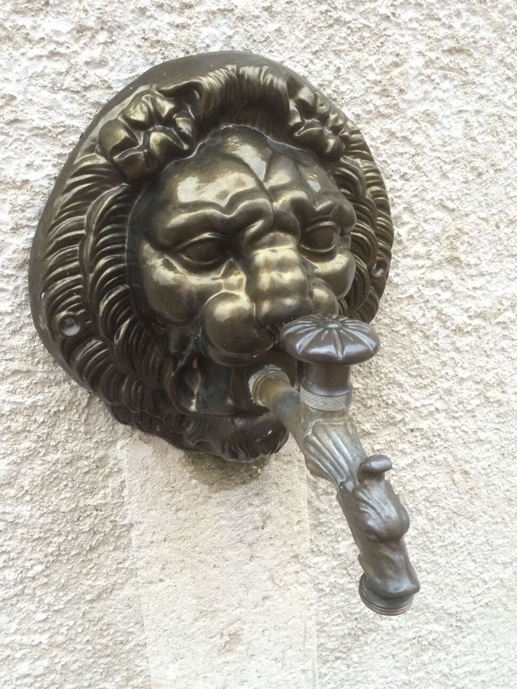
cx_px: 254
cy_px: 339
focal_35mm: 30
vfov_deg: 60.0
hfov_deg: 46.8
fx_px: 597
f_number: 2.2
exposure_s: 1/30
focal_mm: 4.15
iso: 32
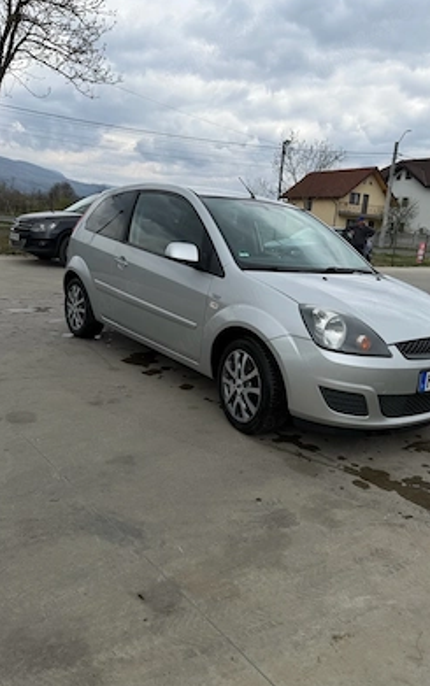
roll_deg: -5.0
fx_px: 487
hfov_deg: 47.4
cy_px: 340
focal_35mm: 26
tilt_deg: -12.3
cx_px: 254
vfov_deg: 70.4
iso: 80
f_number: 1.78
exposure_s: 1/3759
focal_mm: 6.76
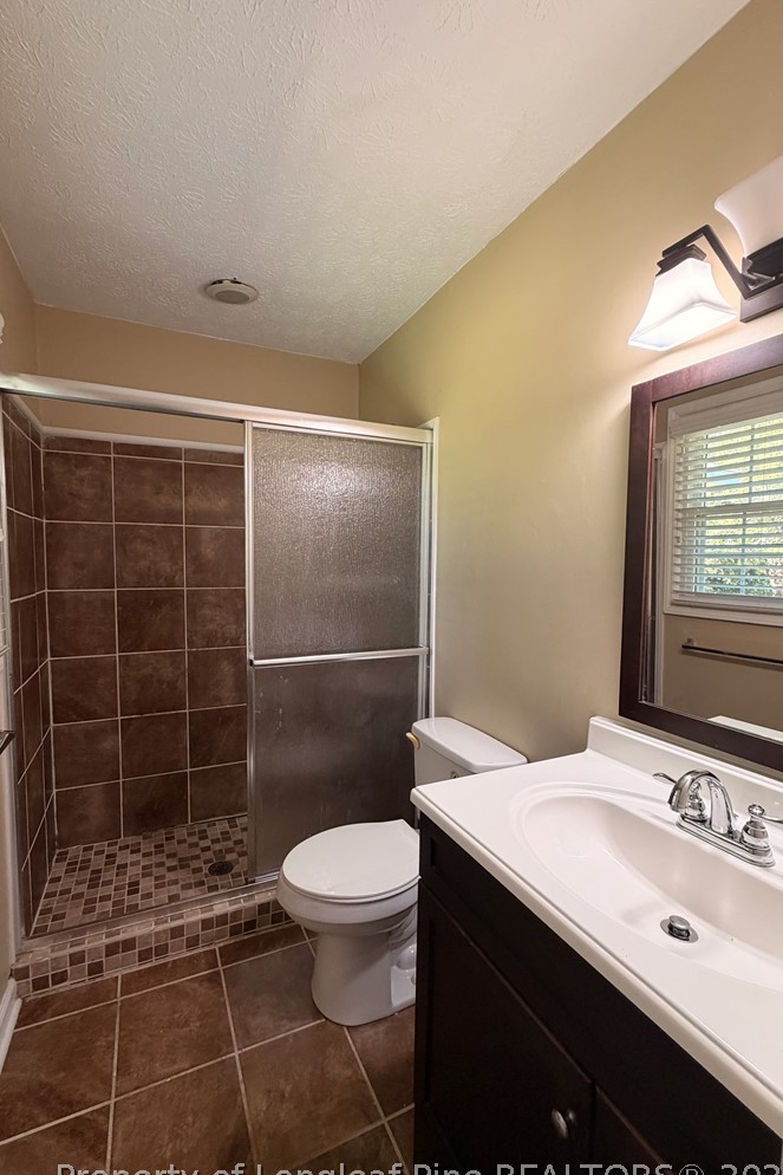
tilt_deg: -5.5
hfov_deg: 77.2
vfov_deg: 100.4
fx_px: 489
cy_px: 599
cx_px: 359
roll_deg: -0.7
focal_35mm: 15
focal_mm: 2.22
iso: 250
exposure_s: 1/60
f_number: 2.2
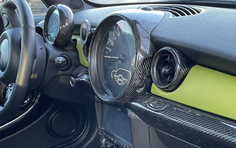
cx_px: 172
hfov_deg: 38.1
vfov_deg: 24.5
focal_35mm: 52
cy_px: 118
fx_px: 334
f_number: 1.6
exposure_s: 1/88
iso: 125
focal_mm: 4.2
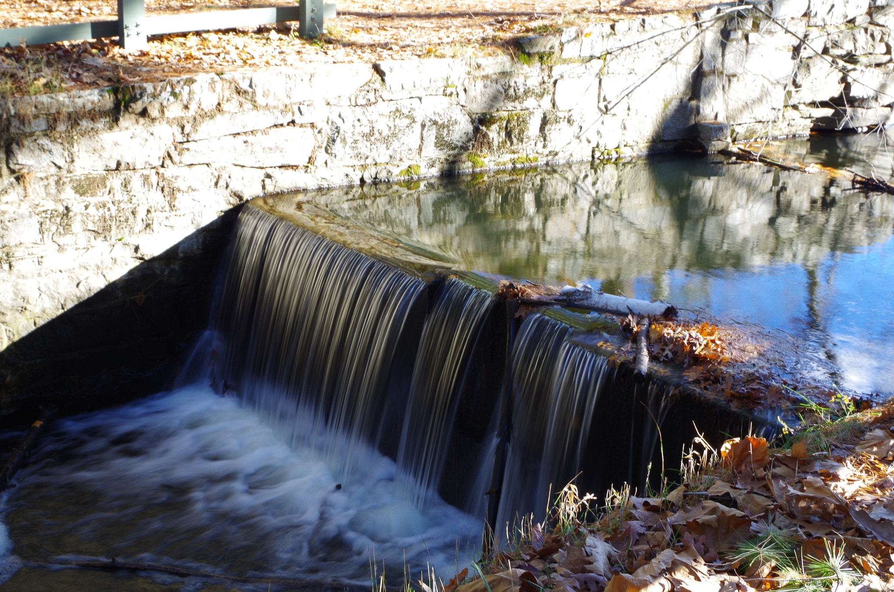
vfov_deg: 31.7
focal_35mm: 42
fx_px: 1041
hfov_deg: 46.5
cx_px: 447
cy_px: 296
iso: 100
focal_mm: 28.13
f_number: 16
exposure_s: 1/5
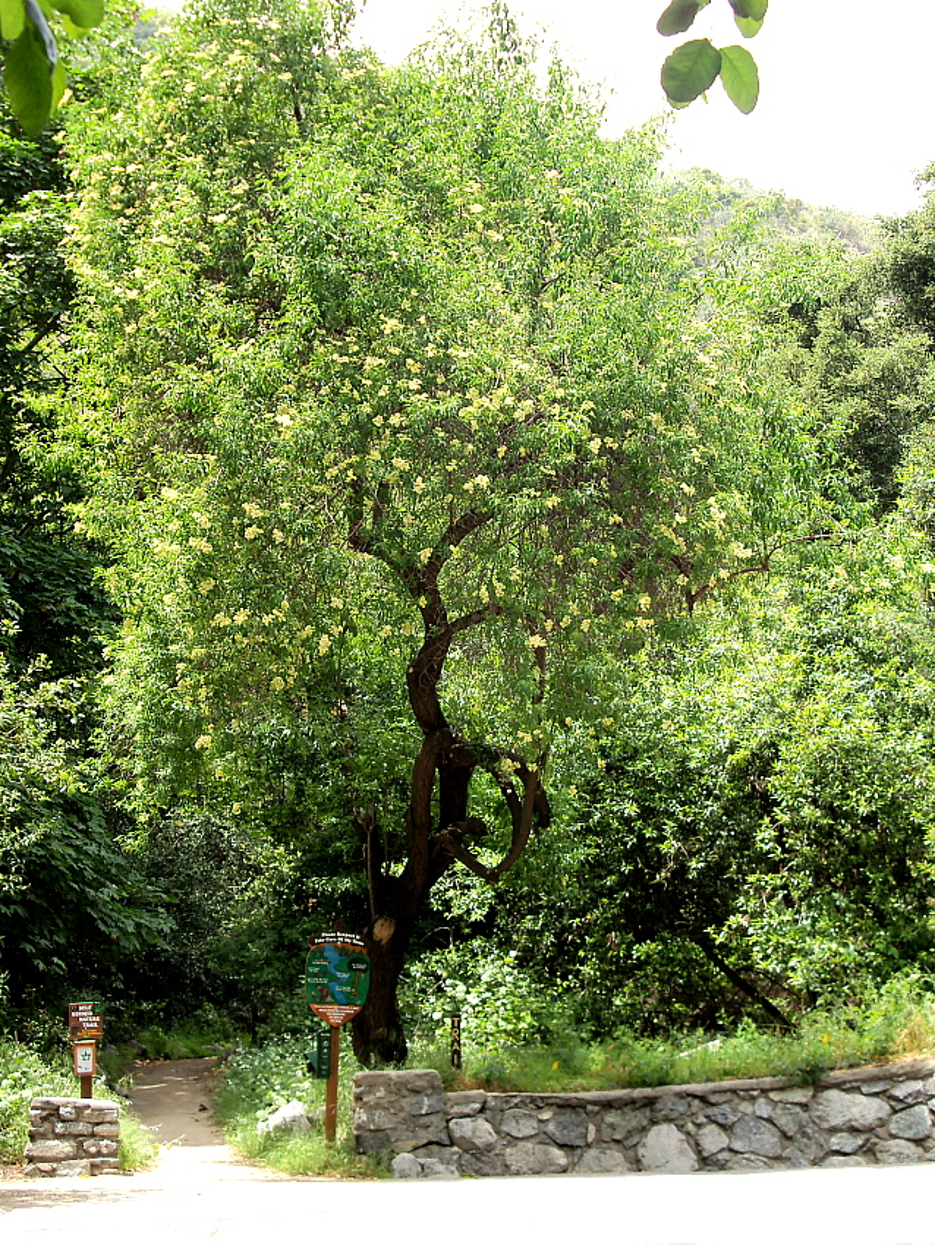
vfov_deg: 32.7
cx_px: 468
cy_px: 622
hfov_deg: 24.8
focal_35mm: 59
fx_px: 2124
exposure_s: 1/125
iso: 64
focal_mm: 10.5
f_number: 4
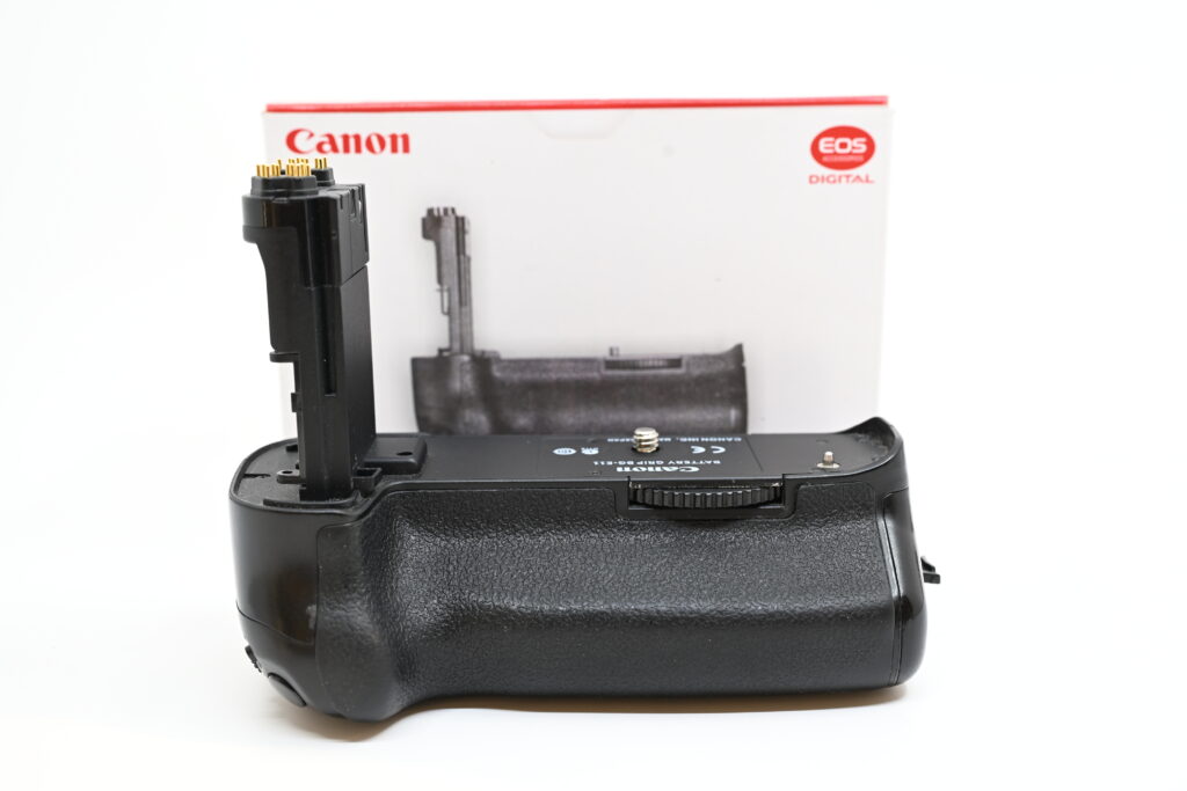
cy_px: 396
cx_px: 594
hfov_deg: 48.5
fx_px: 1319
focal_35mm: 40
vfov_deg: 33.4
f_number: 7.1
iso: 800
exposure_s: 1/100
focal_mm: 40
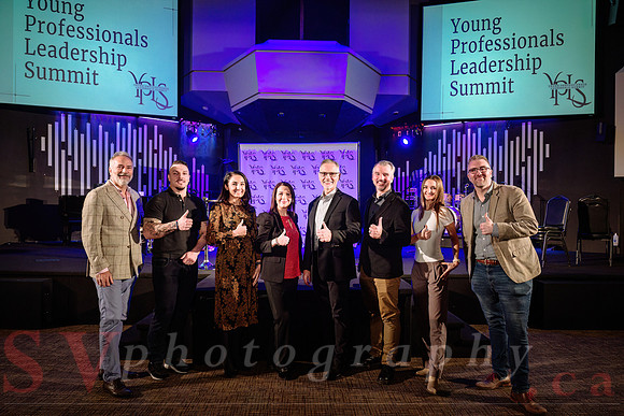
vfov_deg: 51.6
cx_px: 322
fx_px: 431
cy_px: 213
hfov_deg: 71.8
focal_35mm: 25
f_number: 5
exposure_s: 1/80
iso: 1600
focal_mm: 24
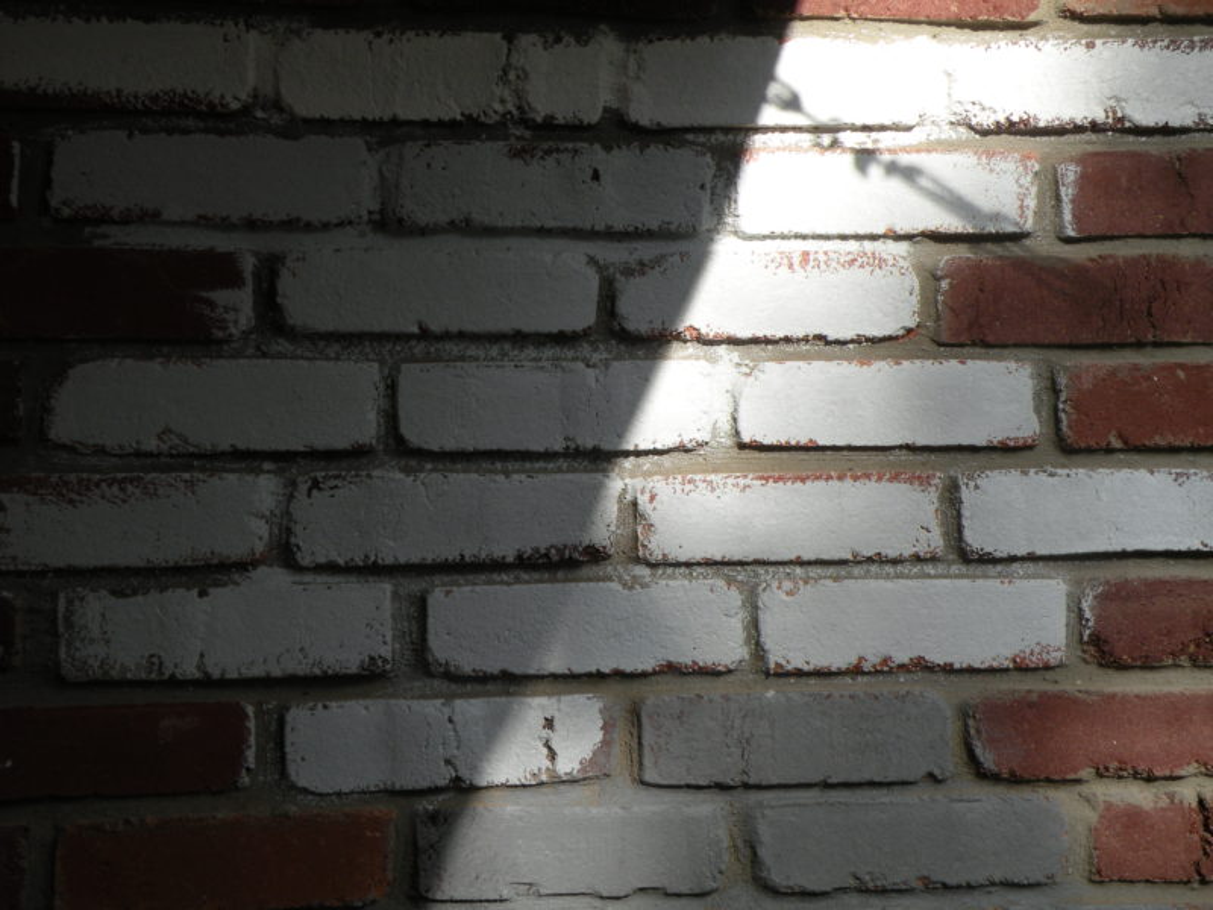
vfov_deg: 26.1
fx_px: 1962
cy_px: 455
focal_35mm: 56
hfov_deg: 34.3
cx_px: 606
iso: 64
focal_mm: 9.8
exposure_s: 1/159
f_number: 5.6
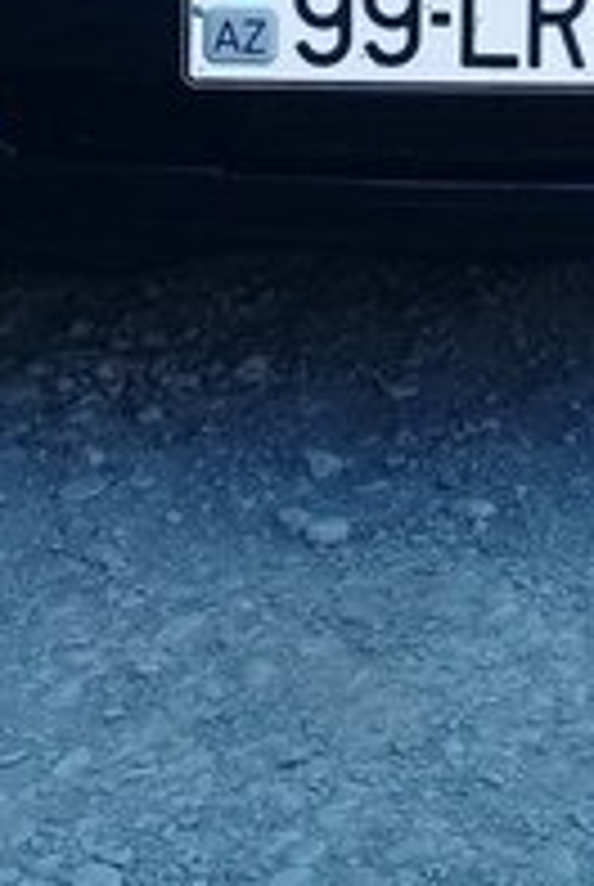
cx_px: 500
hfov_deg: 16.7
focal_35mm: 81
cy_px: -175
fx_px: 1998
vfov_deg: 23.0
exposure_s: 1/381
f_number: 2.2
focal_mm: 3.3
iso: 64
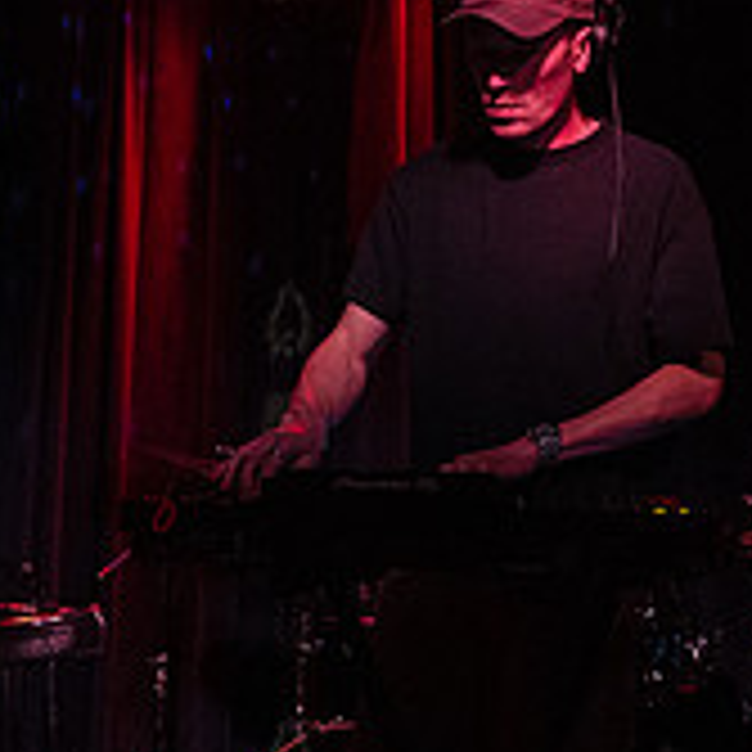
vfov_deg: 24.3
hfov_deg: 24.3
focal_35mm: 71
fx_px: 1745
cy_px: 356
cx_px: 284
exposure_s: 1/400
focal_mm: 24
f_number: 3.5
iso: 12800
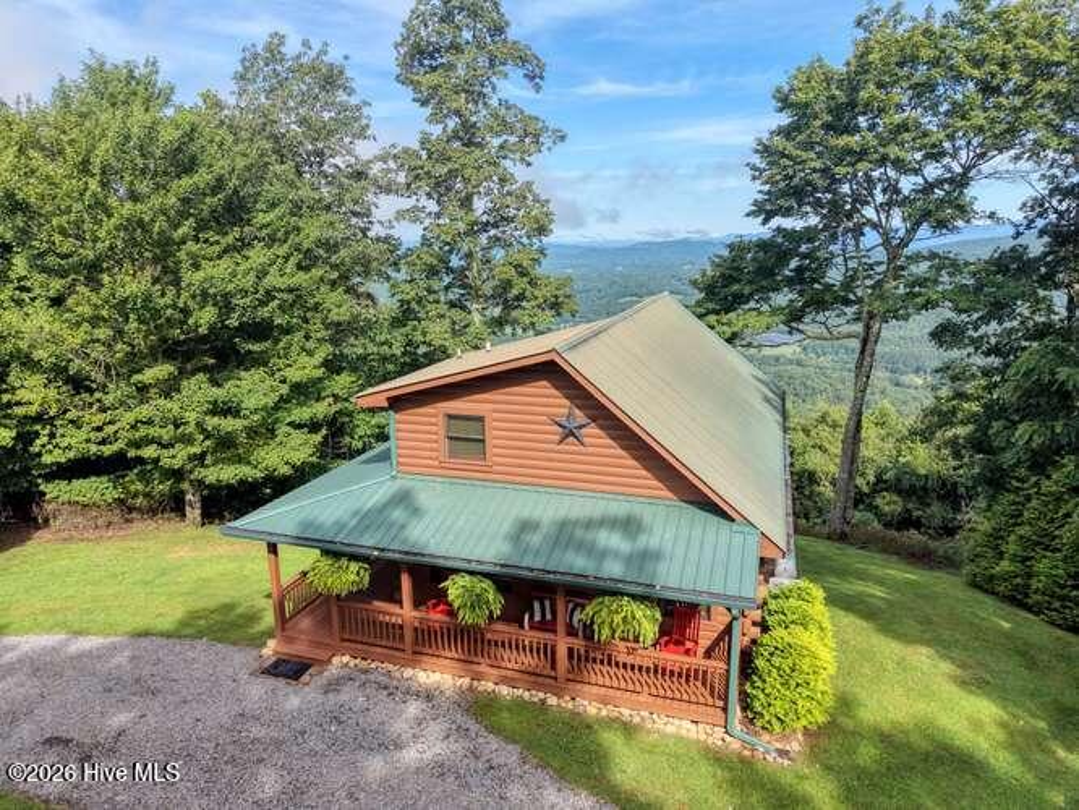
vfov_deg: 56.8
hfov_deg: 71.6
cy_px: 405
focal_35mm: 24
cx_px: 540
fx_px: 748
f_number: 1.8
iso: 400
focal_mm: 8.67
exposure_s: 1/8000
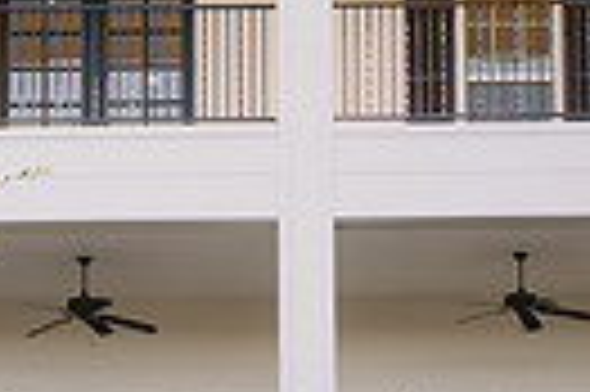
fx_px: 3928
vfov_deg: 5.7
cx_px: 79
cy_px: 487
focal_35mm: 240
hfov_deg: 8.6
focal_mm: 70
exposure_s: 1/640
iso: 320
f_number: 2.8
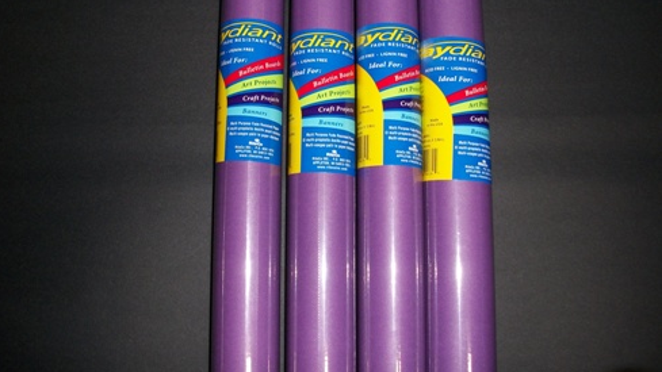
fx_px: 685
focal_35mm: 39
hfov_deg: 51.6
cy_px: 154
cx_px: 325
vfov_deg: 30.4
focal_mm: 6.3
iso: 200
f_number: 3.1
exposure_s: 1/125
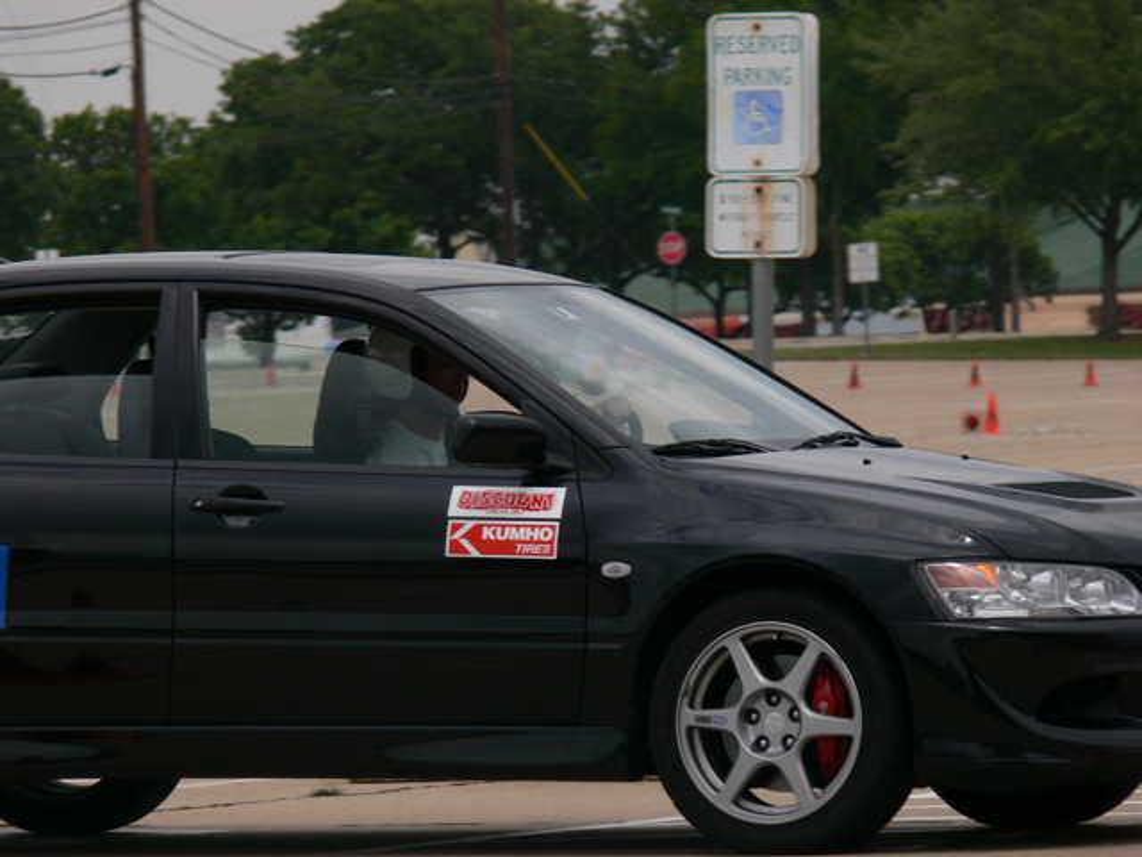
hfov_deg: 4.9
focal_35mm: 405
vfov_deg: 3.7
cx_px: 571
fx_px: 13361
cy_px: 428
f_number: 5.6
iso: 100
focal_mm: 85.6
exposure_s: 1/800
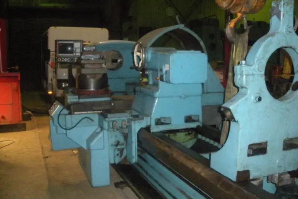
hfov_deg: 49.5
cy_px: 113
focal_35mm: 39
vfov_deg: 34.2
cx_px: 154
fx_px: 323
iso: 800
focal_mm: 6.3
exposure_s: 1/60
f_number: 3.5
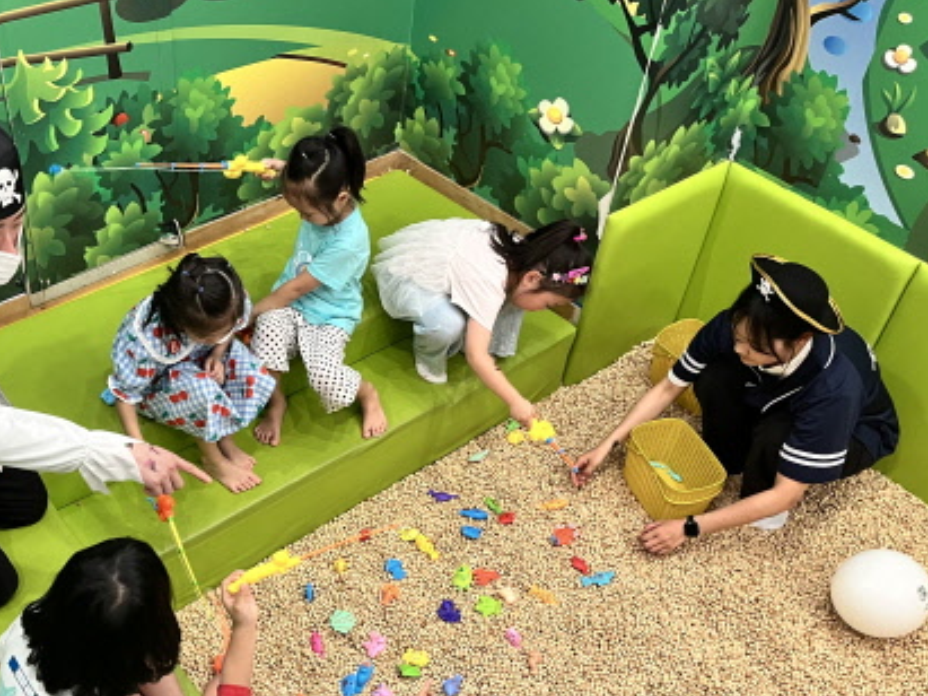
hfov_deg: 47.5
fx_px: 1018
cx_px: 257
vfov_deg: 37.0
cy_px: 499
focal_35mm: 38
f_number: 1.6
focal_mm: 5.1
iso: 250
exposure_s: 1/60
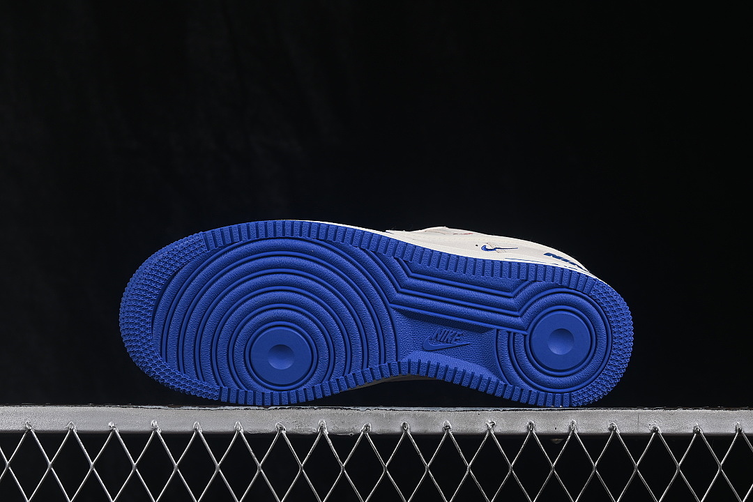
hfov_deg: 27.0
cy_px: 251
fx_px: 1569
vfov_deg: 18.2
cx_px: 376
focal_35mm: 75
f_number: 8
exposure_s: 1/80
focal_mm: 50
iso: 160
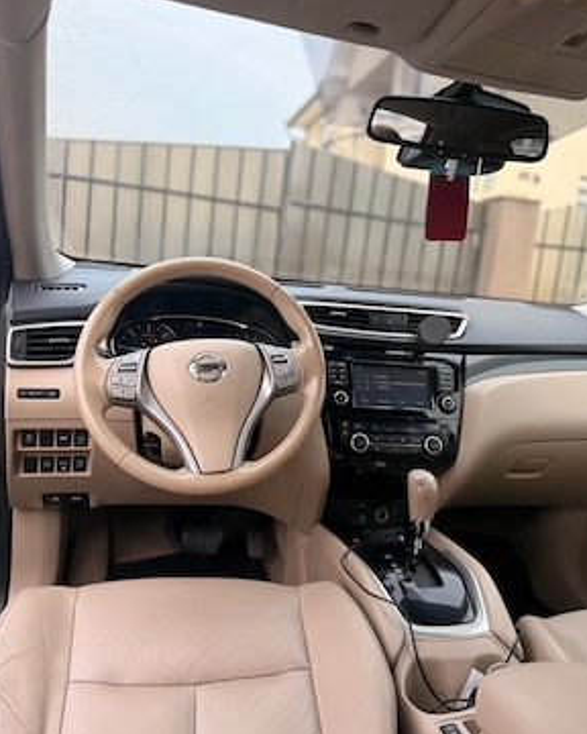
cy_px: 369
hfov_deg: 54.9
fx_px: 565
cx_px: 300
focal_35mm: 26
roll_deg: -4.8
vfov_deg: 66.0
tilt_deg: -7.4
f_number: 1.78
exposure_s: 1/660
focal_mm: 6.76
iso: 100
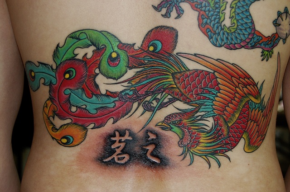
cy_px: 96
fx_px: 579
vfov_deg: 18.9
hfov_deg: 28.1
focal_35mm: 72
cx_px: 145
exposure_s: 1/60
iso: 400
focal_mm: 48
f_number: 5.6
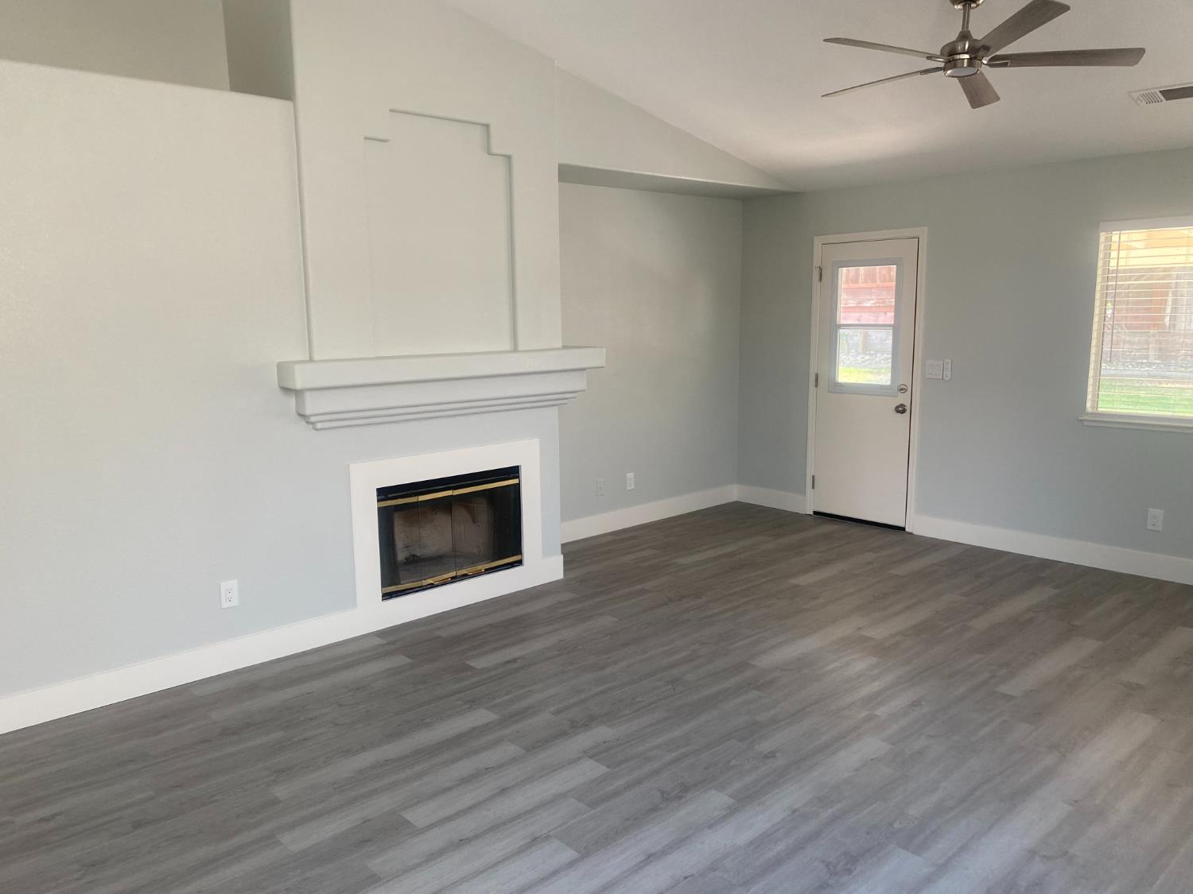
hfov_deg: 67.3
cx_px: 596
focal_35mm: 26
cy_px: 447
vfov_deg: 53.1
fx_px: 896
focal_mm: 4.25
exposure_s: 1/121
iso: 100
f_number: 1.8
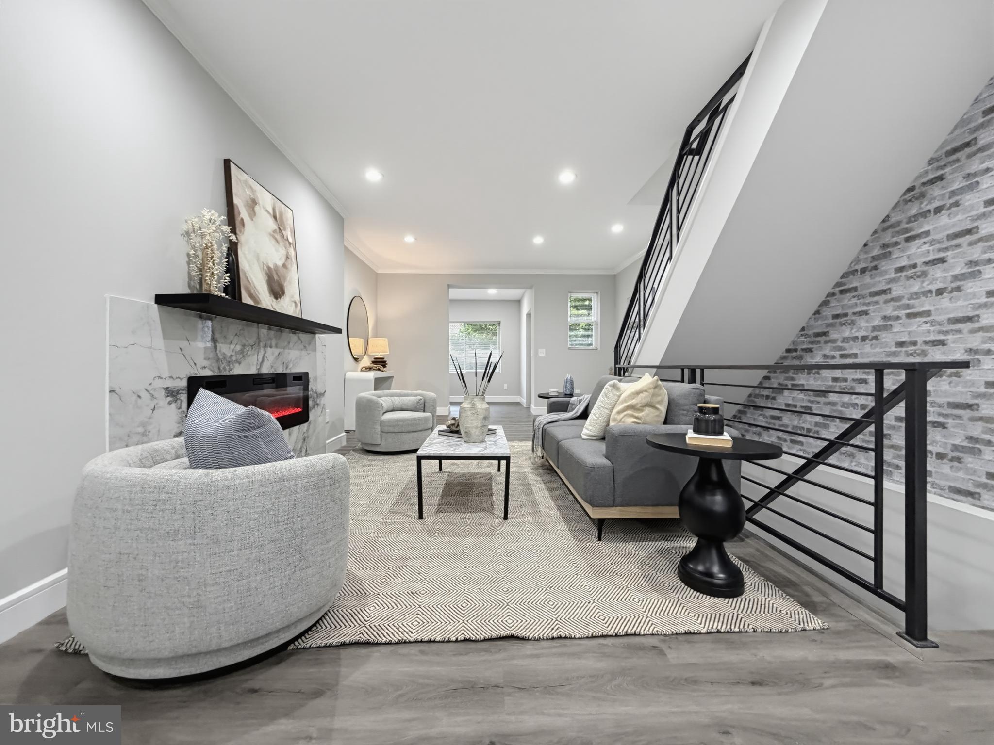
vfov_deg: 85.7
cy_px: 372
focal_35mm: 14
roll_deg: +0.1
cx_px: 497
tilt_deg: -0.5
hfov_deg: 102.1
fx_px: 402
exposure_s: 1/60
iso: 250
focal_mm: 2.2
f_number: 2.2
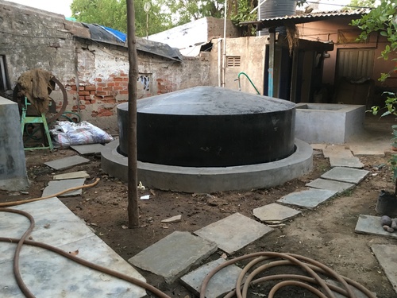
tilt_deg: -13.4
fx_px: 333
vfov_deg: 48.2
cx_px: 198
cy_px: 149
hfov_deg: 61.7
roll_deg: -0.2
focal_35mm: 29
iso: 125
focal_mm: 4.15
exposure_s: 1/33
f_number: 2.2
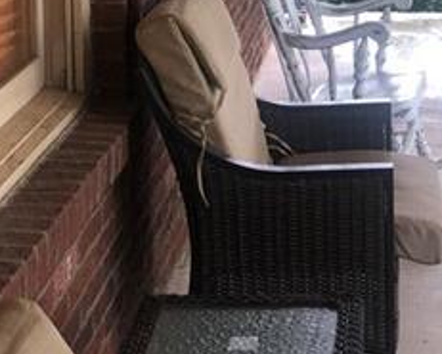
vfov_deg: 16.4
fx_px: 1191
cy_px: -42
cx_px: 383
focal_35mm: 91
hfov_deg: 20.7
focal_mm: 3.99
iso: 40
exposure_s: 1/17
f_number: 1.8
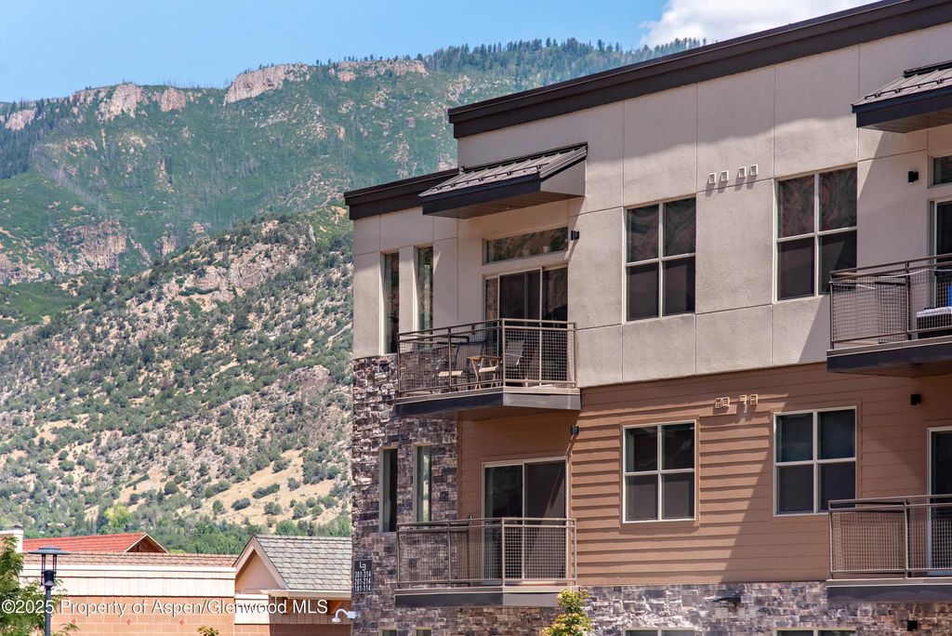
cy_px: 318
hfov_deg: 17.1
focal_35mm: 120
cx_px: 476
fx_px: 3175
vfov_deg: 11.4
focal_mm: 120
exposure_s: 1/4000
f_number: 5
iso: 500
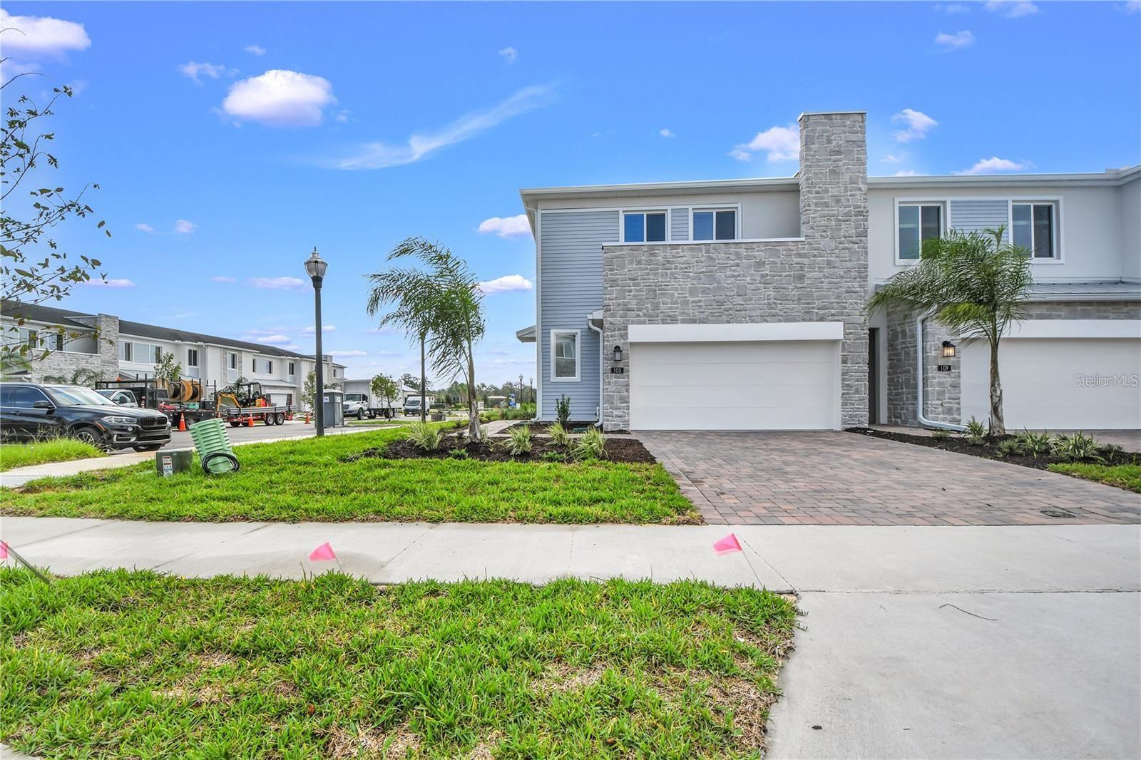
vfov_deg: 77.3
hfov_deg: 100.4
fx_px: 475
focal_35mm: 15
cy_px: 380
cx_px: 570
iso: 100
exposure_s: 1/100
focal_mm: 10
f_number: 7.1
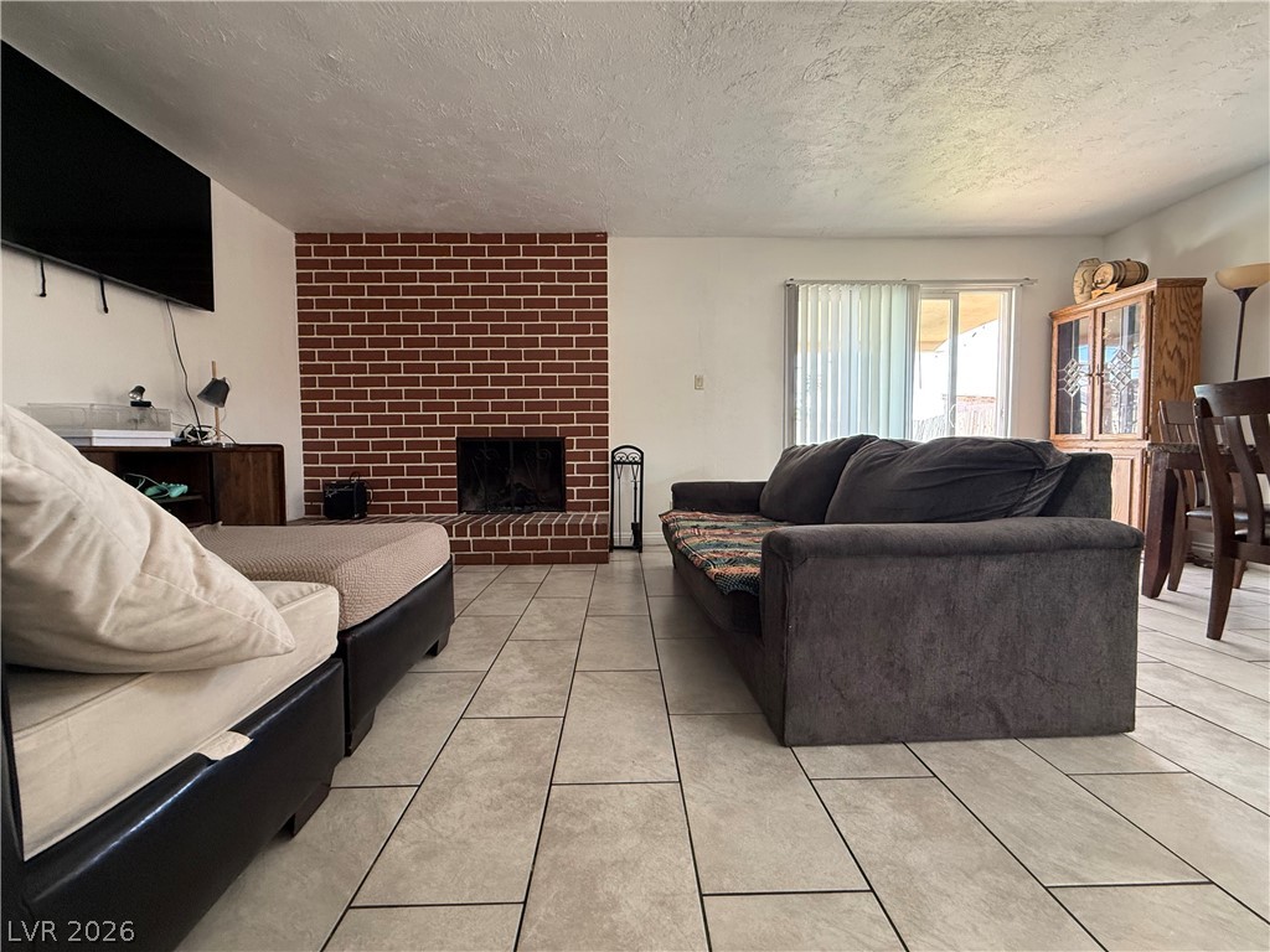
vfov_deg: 85.7
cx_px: 635
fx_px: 514
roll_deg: +0.5
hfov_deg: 102.1
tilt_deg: -2.5
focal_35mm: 14
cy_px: 476
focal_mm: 2.22
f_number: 2.2
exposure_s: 1/75
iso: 320
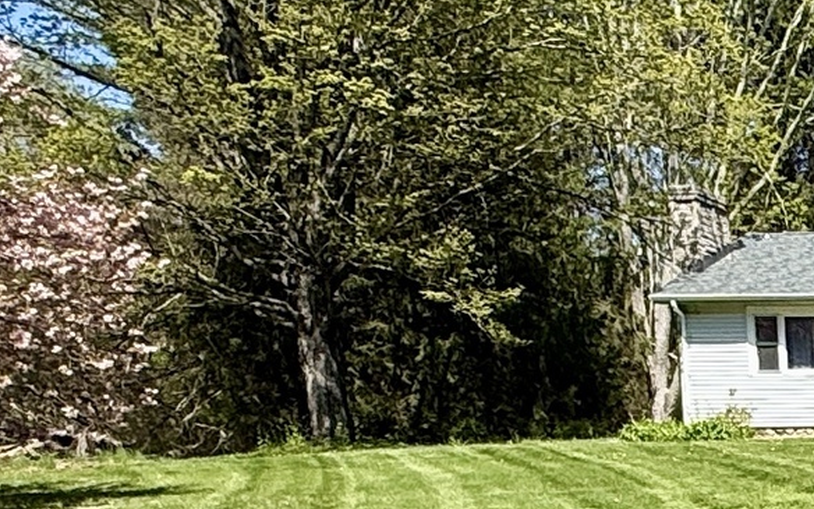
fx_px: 1730
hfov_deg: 21.0
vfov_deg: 15.3
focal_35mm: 78
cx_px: 1324
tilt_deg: -9.6
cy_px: 791
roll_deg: -0.9
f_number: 2.2
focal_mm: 2.22
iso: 50
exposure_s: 1/1656
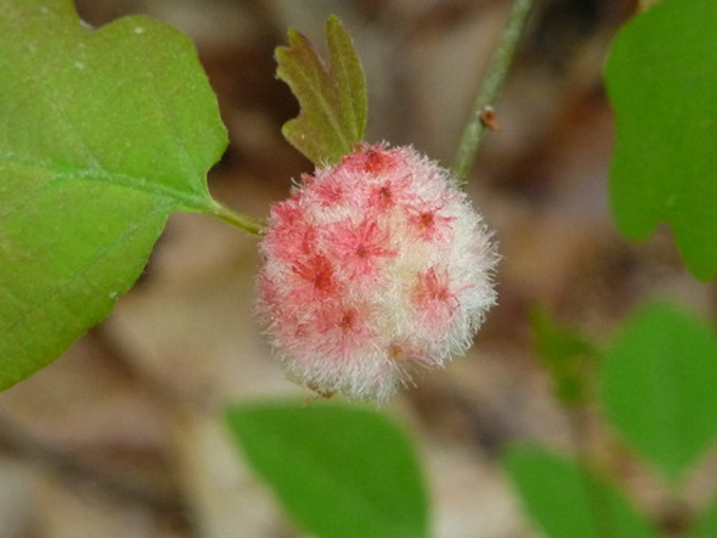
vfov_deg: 3.4
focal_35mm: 443
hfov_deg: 4.5
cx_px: 358
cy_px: 269
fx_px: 9176
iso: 400
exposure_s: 1/100
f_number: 4.9
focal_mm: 45.4
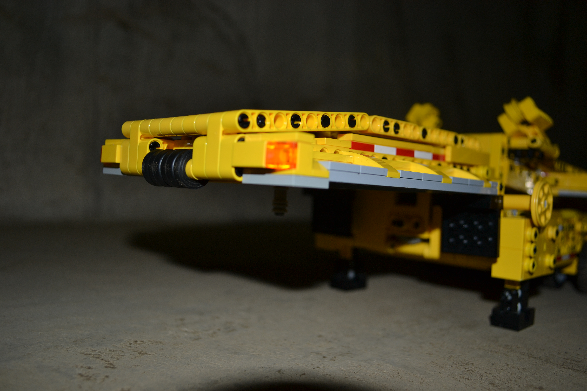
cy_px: 196
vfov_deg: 40.0
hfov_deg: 57.2
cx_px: 294
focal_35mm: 33
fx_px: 538
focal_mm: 22
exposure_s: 1/60
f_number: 3.8
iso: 180
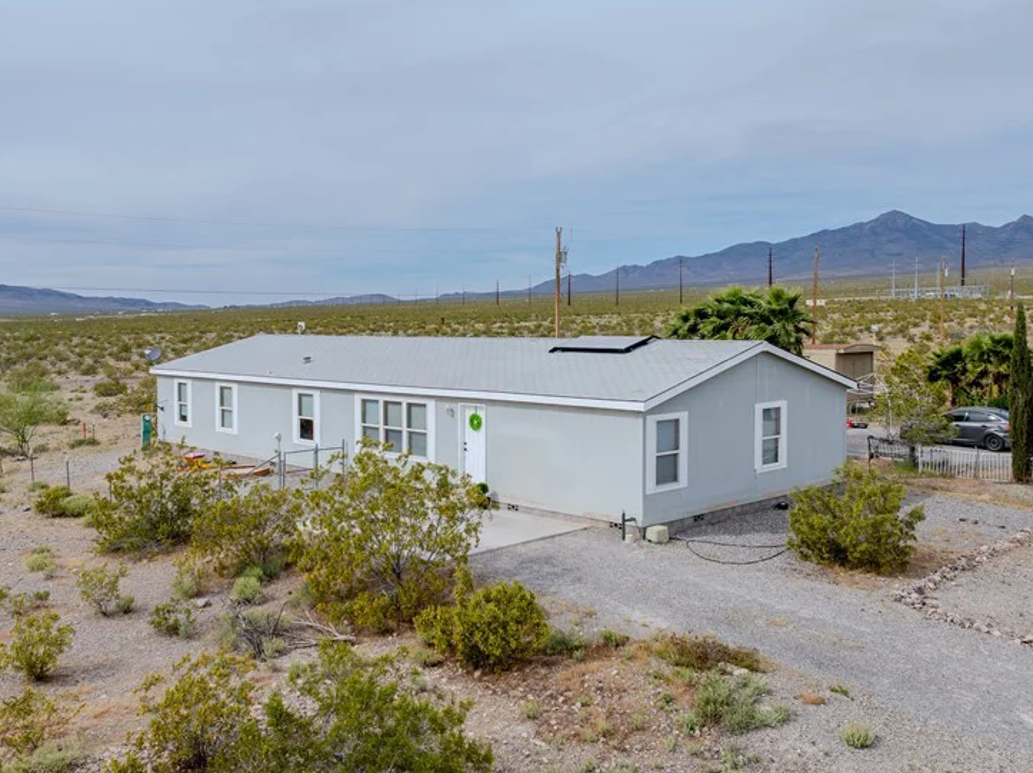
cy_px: 350
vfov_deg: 41.7
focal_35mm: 34
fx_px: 1014
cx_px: 507
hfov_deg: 54.0
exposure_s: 1/240
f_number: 2.8
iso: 100
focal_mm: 12.29
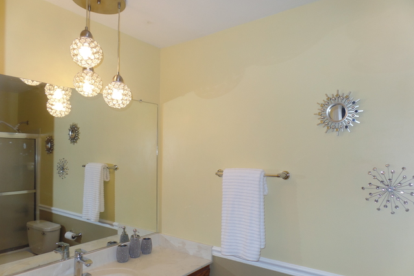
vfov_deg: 53.0
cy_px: 149
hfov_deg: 73.8
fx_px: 276
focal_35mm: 24
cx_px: 207
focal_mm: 4.1
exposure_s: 1/90
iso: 80
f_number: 3.5
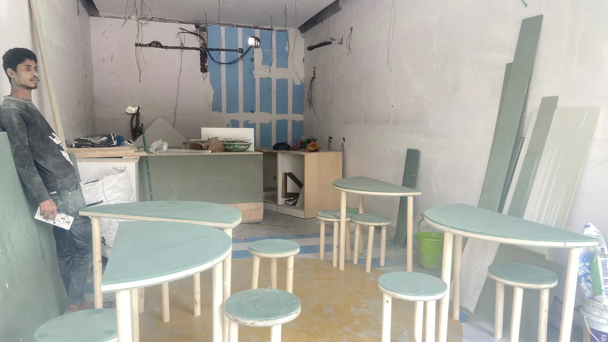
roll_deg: -1.0
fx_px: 468
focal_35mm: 29
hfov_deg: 66.1
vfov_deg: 40.1
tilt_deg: -7.8
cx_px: 300
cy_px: 194
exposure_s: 1/112
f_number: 1.8
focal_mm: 4.25
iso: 125
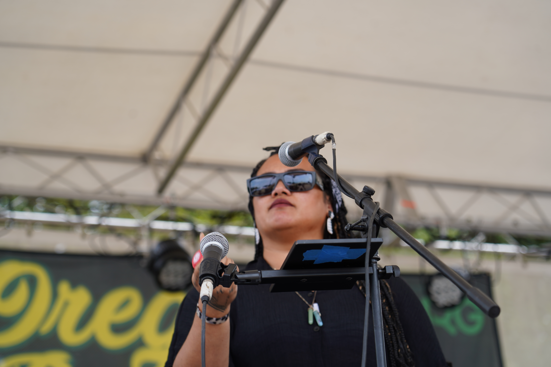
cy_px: 184
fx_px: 1607
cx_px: 276
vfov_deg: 13.0
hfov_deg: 19.5
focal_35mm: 105
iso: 100
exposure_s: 1/160
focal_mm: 105
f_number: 4.5
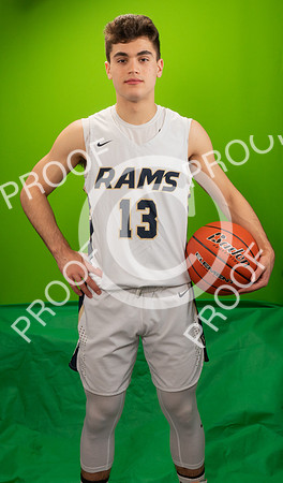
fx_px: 606
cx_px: 169
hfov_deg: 26.3
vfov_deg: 43.2
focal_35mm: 47
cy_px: 192
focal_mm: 24
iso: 800
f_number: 20
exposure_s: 1/60
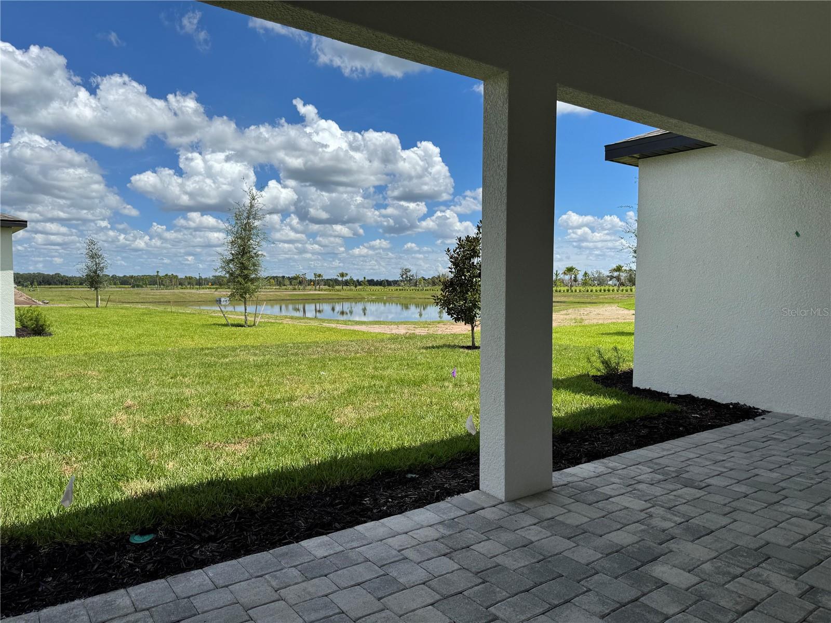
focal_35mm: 24
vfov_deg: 56.8
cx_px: 416
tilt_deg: -3.0
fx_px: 576
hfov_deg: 71.6
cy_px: 312
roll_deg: -0.3
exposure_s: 1/6410
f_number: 1.78
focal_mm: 6.76
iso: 80
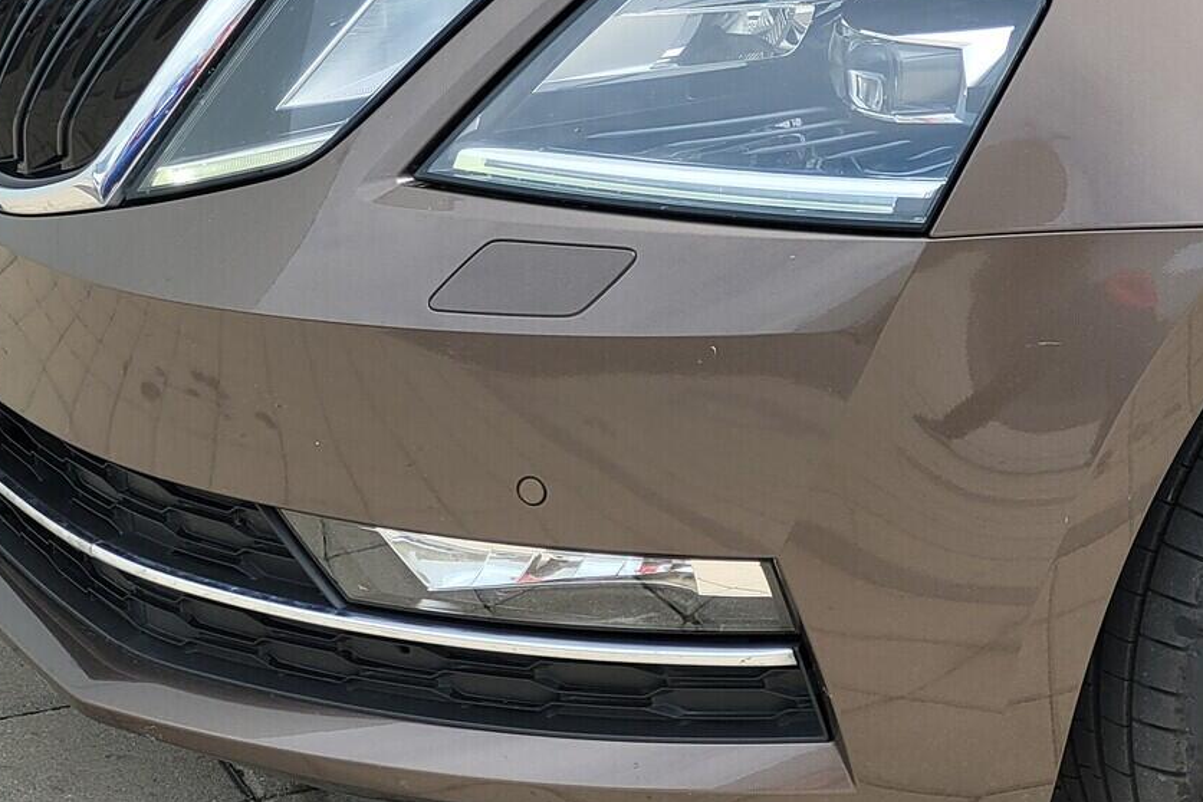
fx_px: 4544
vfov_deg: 10.1
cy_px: 250
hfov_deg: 15.1
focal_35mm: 136
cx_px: 668
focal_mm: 7.12
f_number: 2.4
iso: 25
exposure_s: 1/417
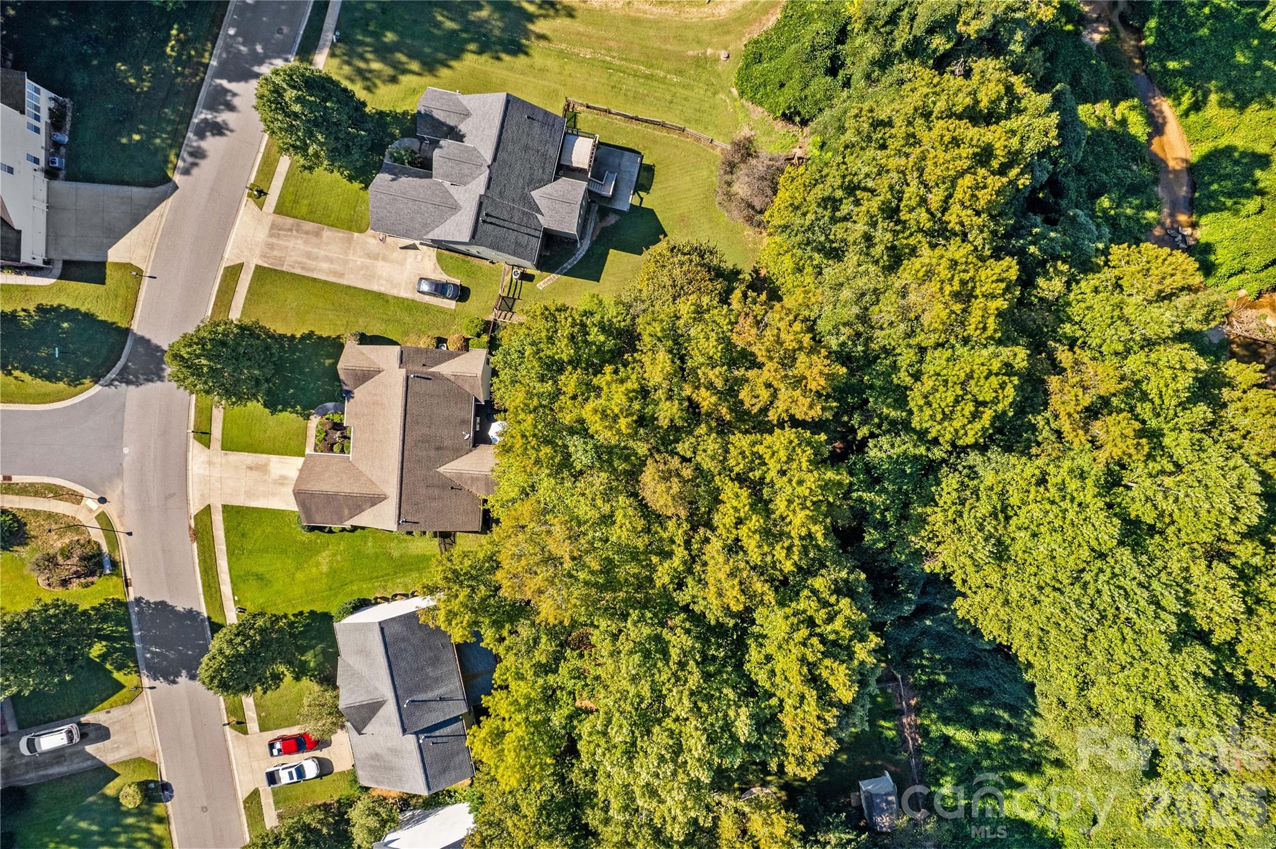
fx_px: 779
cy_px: 424
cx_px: 638
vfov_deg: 57.2
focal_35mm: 22
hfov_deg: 78.6
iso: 100
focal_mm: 8.38
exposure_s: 1/400
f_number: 2.8
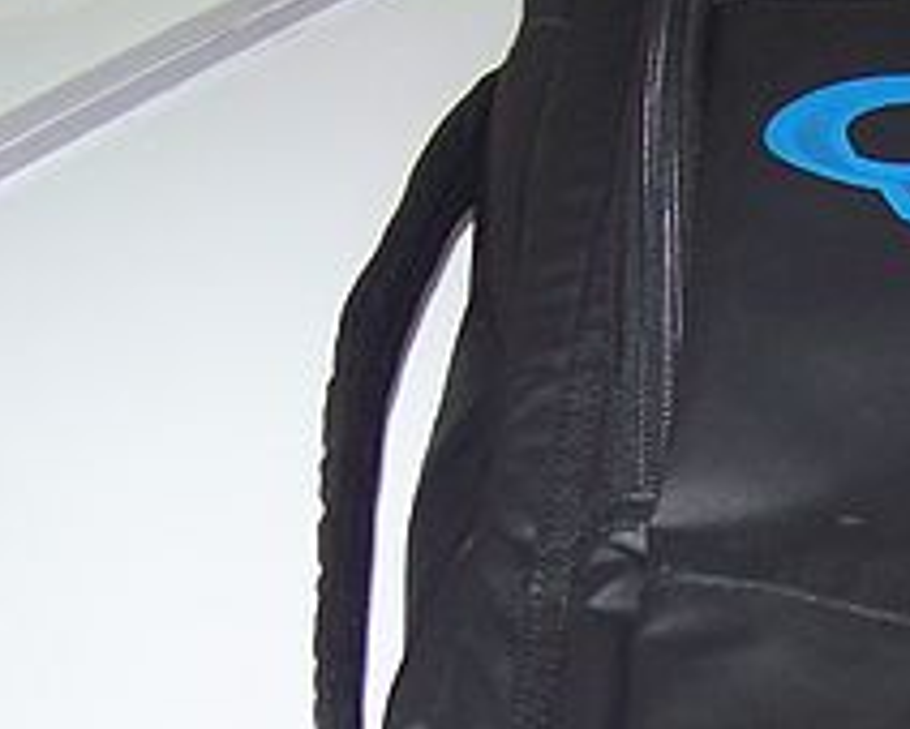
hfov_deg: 15.7
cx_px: 1219
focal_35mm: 116
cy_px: 658
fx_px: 3127
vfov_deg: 13.2
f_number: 2.8
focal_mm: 5.85
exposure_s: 1/30
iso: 200
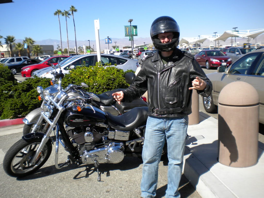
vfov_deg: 40.7
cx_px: 132
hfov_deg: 52.6
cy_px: 99
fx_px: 267
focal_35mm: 35
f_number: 4.6
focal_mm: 6.3
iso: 80
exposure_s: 1/678
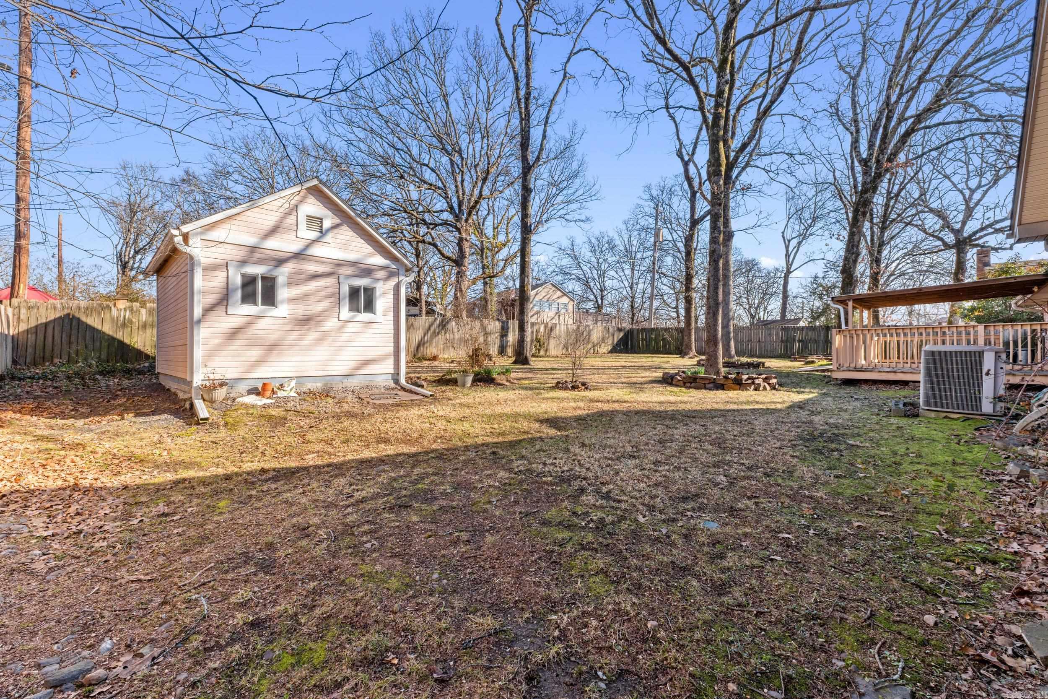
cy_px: 350
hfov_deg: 100.4
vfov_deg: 77.3
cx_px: 524
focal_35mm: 15
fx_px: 437
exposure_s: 1/50
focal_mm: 10
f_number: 9
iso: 200
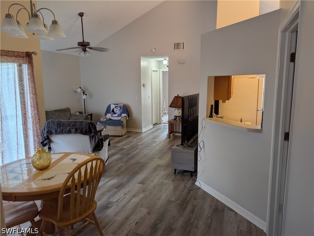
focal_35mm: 24
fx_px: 218
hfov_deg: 71.5
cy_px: 118
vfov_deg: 56.9
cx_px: 157
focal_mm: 6.9
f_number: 1.68
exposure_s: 1/102
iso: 24
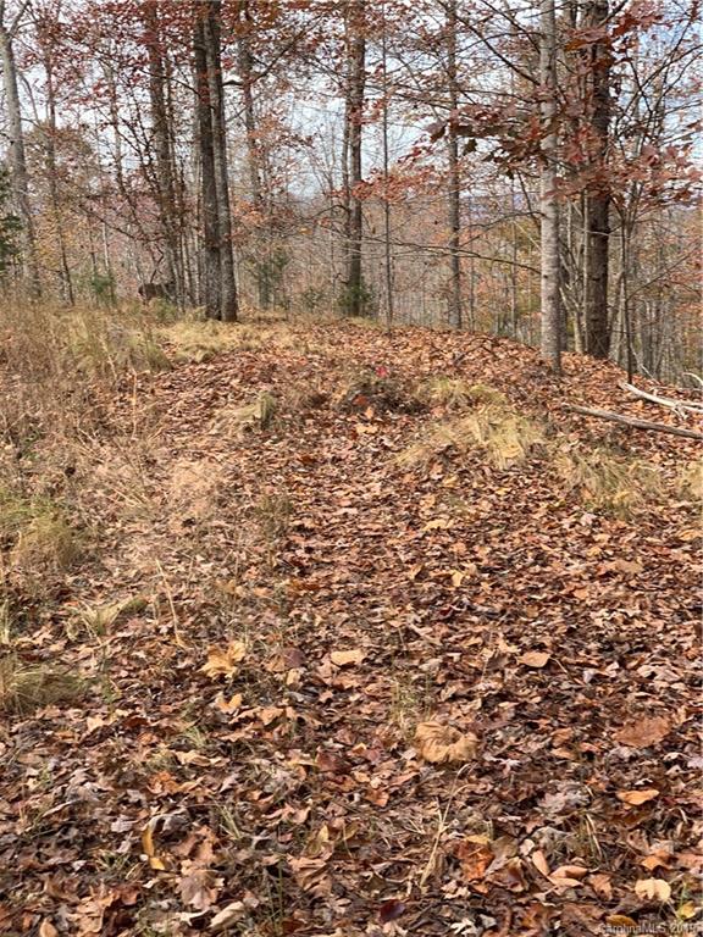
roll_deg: +1.6
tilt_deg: -8.0
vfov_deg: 36.8
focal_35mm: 52
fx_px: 1408
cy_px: 468
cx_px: 352
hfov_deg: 28.0
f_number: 2.4
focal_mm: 6
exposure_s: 1/132
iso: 16
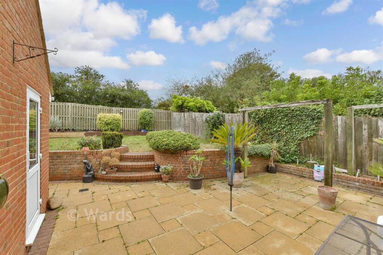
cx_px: 192
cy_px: 128
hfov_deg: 100.4
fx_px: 160
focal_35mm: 15
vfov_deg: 77.3
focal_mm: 10
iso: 1000
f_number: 10
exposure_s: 1/400
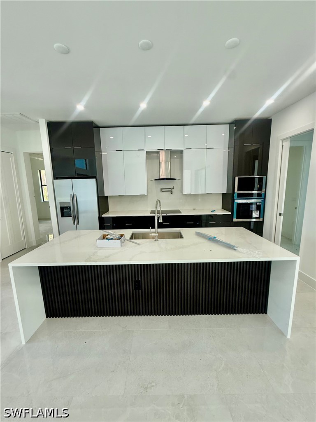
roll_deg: +1.1
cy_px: 211
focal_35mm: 14
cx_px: 158
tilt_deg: -7.3
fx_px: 170
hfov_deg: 85.7
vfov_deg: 102.1
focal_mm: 2.22
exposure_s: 1/99
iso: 125
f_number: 2.2
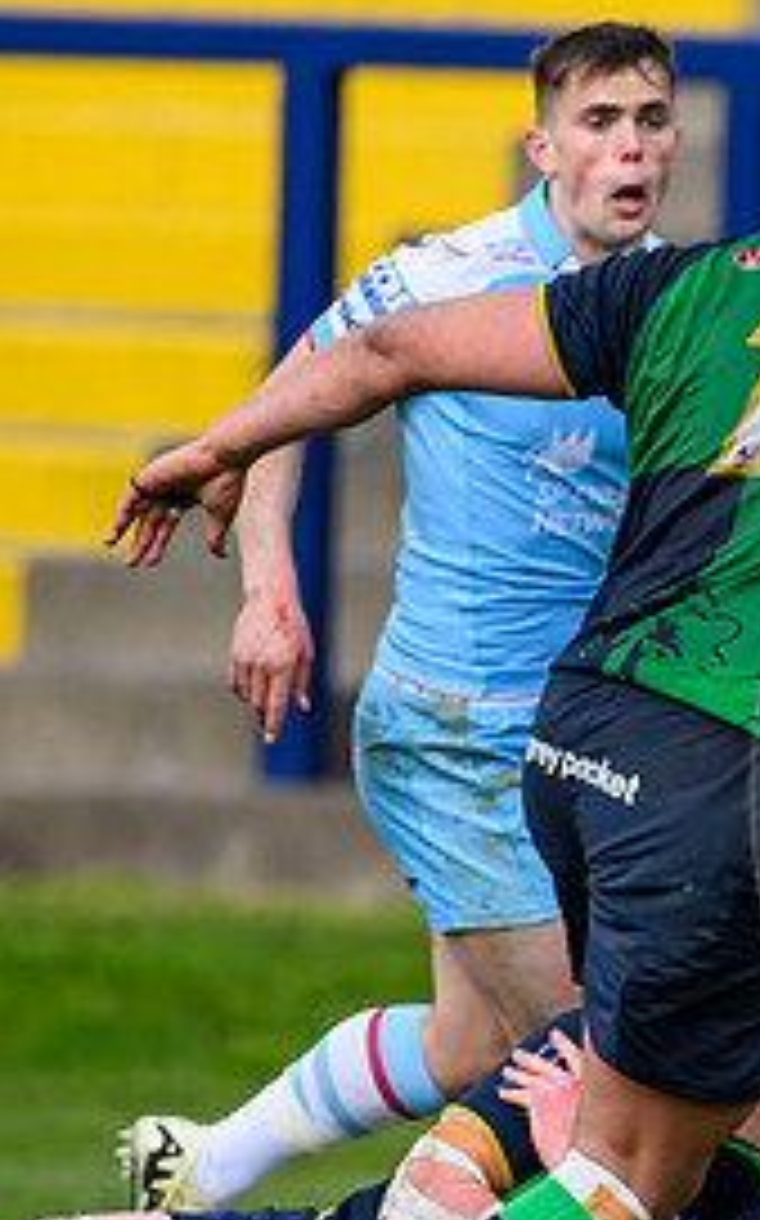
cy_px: 1101
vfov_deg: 1.4
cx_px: 1733
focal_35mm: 1552
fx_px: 51515
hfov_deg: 0.8
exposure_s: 1/4000
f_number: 3.2
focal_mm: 400
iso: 500
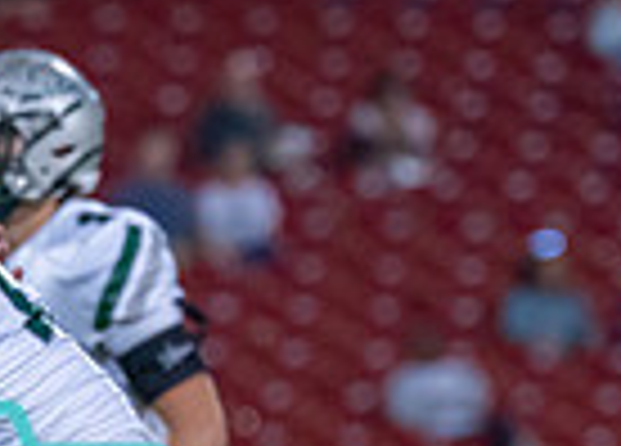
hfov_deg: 2.4
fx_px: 14854
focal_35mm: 841
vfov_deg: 1.7
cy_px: 631
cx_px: 6
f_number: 2.8
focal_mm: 146
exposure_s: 1/1600
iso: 1600
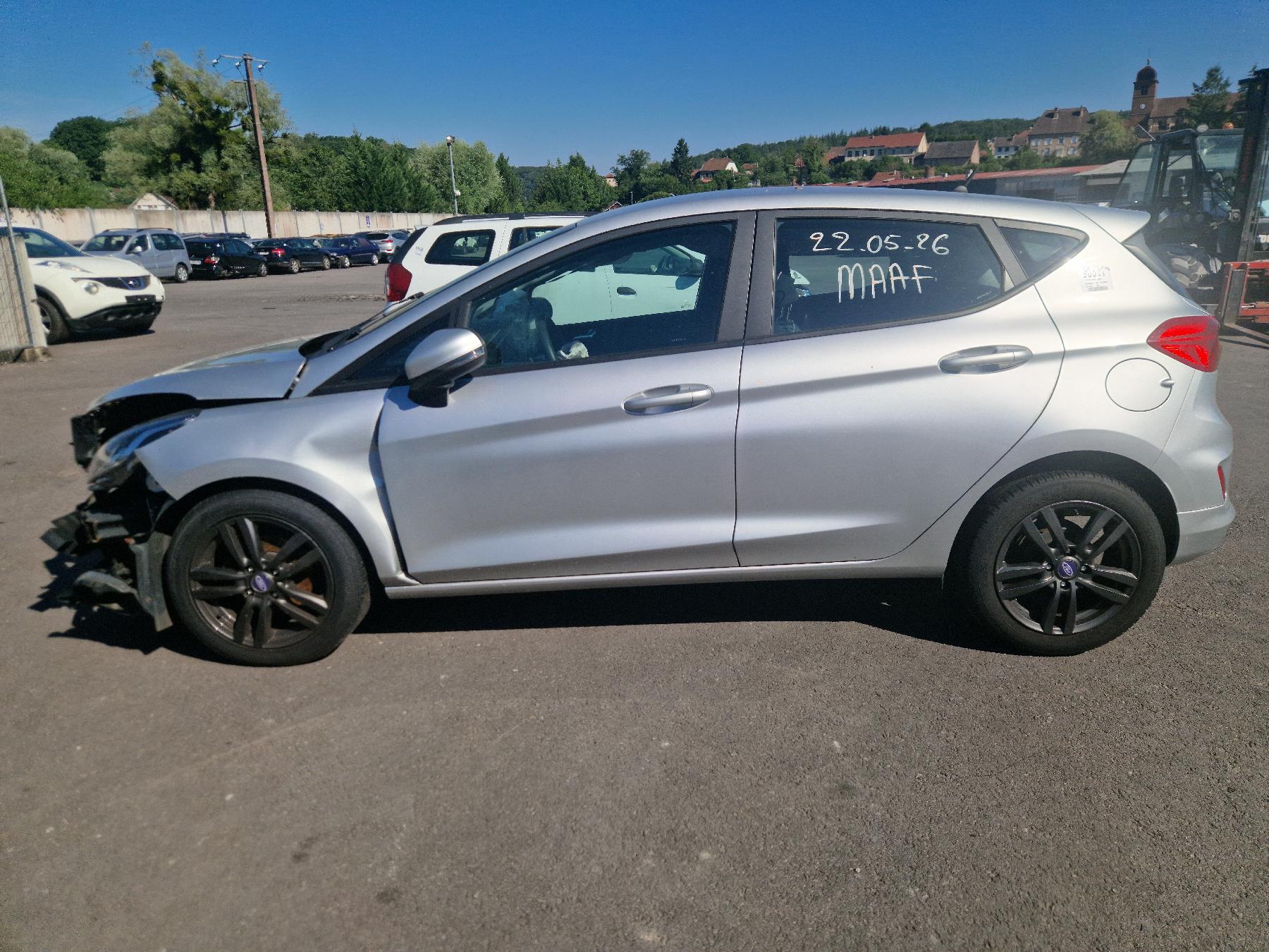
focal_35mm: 23
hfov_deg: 73.9
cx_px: 634
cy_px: 476
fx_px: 843
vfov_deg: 58.9
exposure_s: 1/3333
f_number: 1.8
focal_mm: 5.4
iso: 50
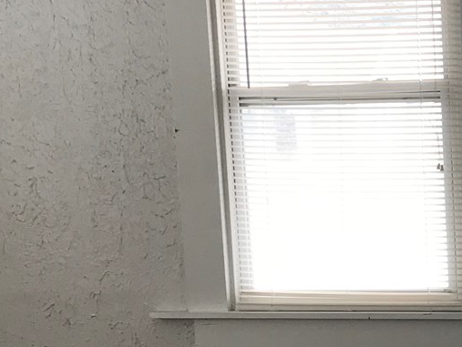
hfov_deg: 17.0
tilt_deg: -9.1
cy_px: 283
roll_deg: +1.6
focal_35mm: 113
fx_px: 1509
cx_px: 461
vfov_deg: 13.1
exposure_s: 1/60
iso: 25
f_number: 1.8
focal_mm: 3.99
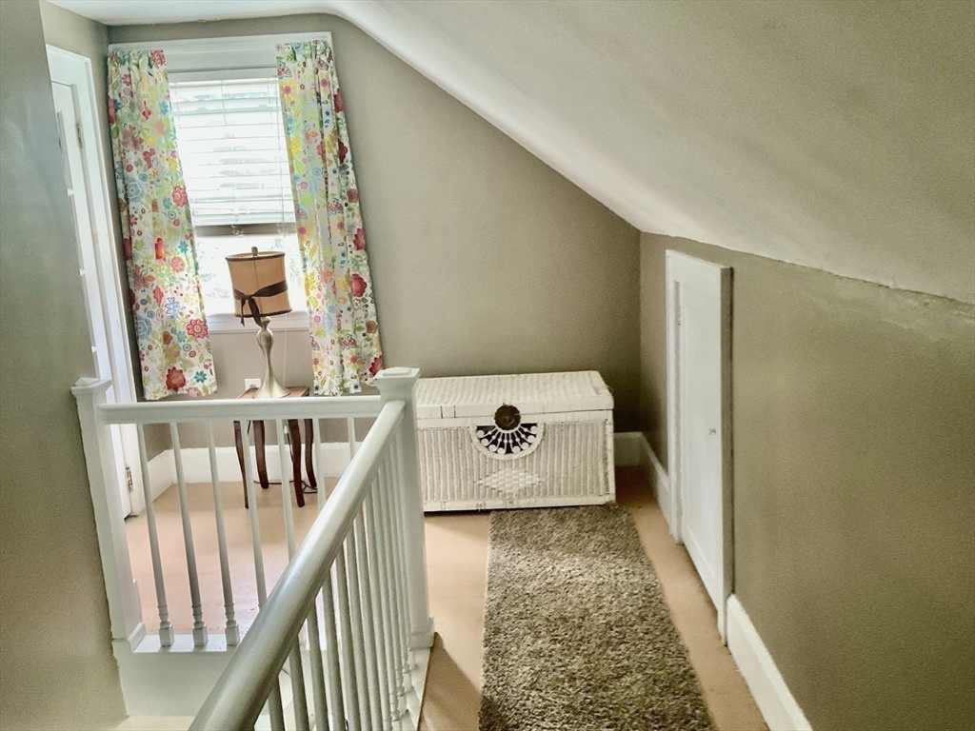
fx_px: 817
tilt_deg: -11.9
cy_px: 366
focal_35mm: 29
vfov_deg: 48.2
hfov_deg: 61.7
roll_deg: +2.7
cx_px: 488
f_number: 1.8
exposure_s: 1/54
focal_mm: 3
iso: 320
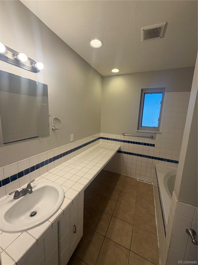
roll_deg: -0.8
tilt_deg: -11.5
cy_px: 132
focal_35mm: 14
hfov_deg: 85.7
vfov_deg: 102.1
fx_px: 107
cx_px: 99
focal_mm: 2.22
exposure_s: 1/120
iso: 80
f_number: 2.2
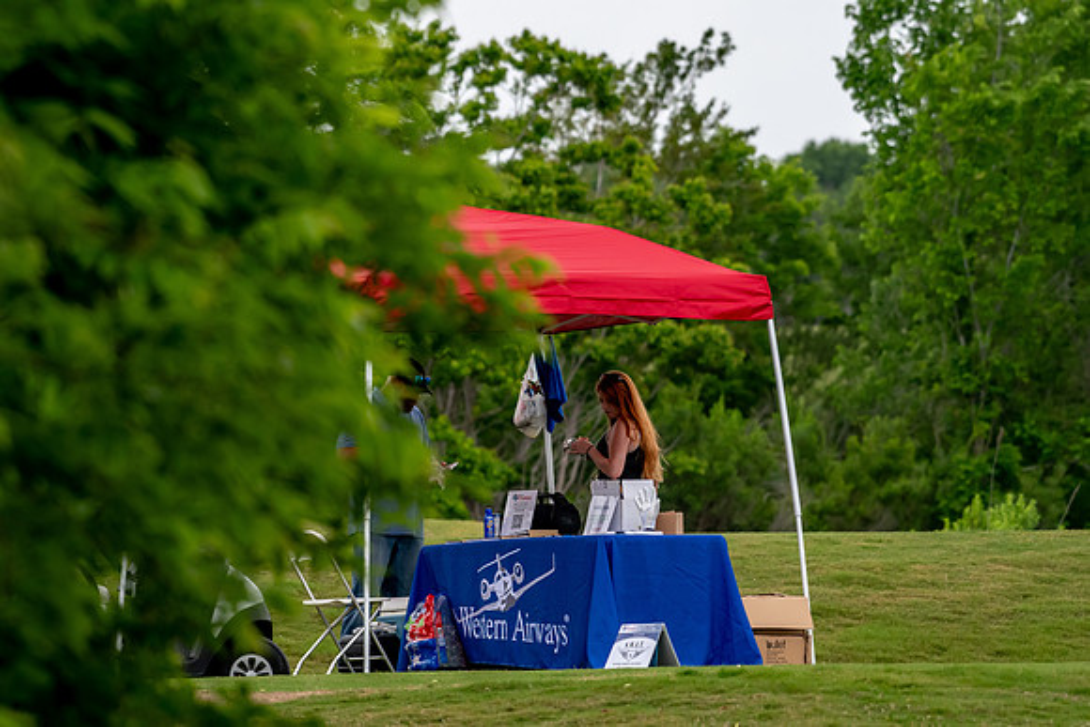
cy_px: 364
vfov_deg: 3.4
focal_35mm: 405
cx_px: 545
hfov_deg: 5.1
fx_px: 12265
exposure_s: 1/2000
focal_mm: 270
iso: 900
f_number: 5.6
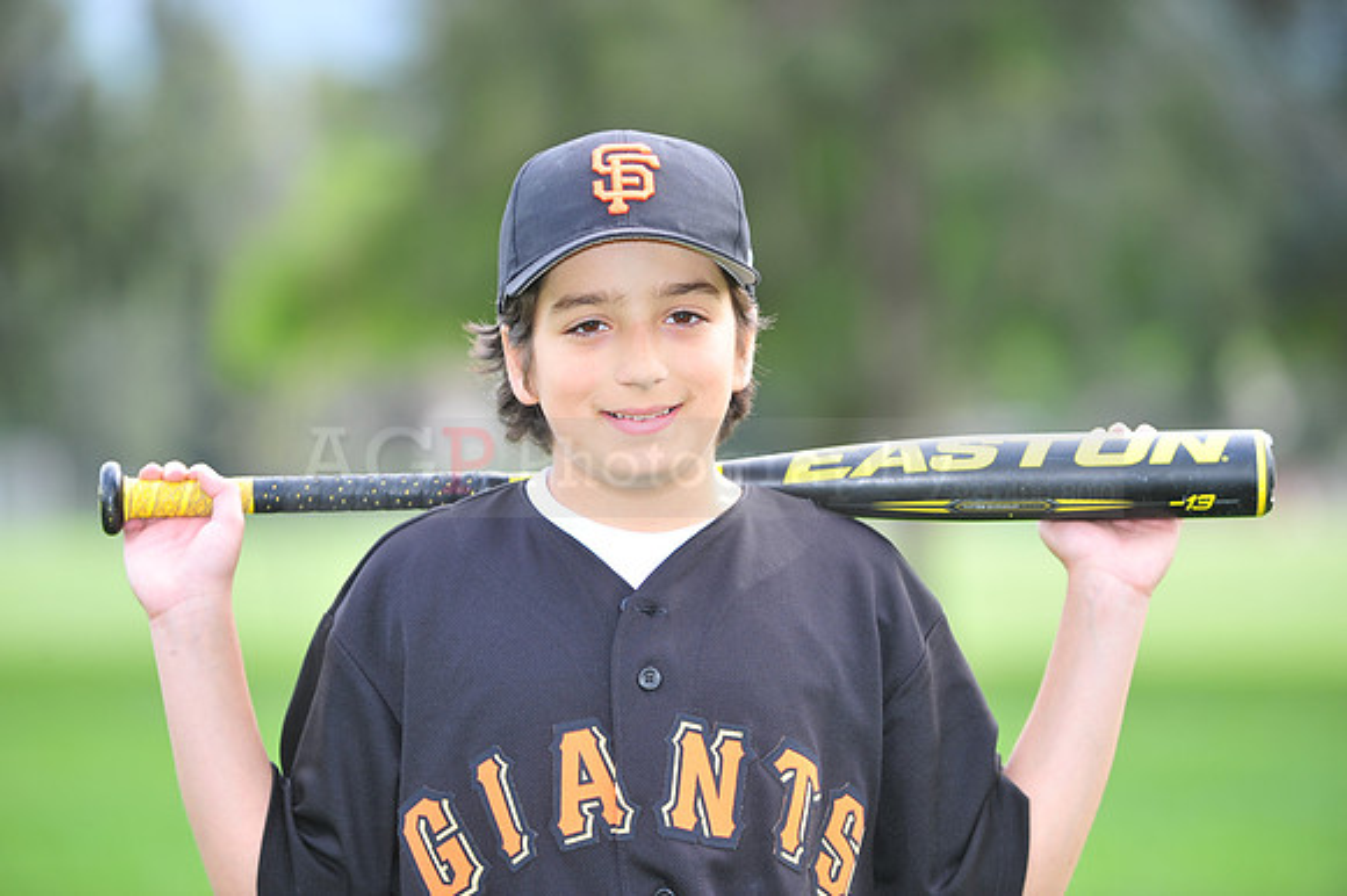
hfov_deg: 10.3
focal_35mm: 200
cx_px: 674
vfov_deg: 6.9
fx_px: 7479
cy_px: 448
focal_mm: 200
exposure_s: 1/160
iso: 200
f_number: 4.5
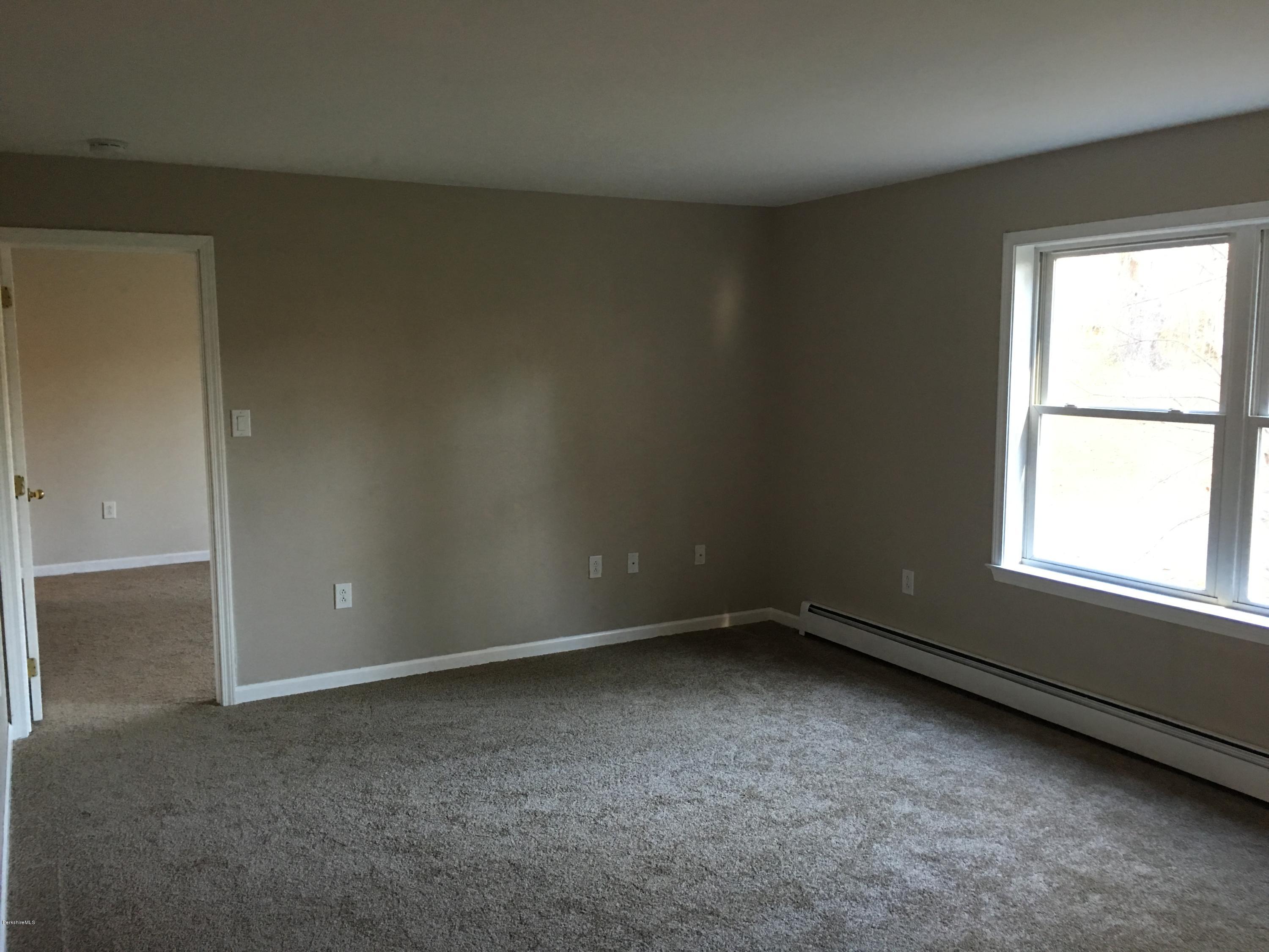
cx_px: 634
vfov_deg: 48.2
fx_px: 1063
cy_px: 476
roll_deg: +0.9
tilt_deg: -6.4
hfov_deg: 61.7
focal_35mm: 29
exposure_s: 1/15
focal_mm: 4.15
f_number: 2.2
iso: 64
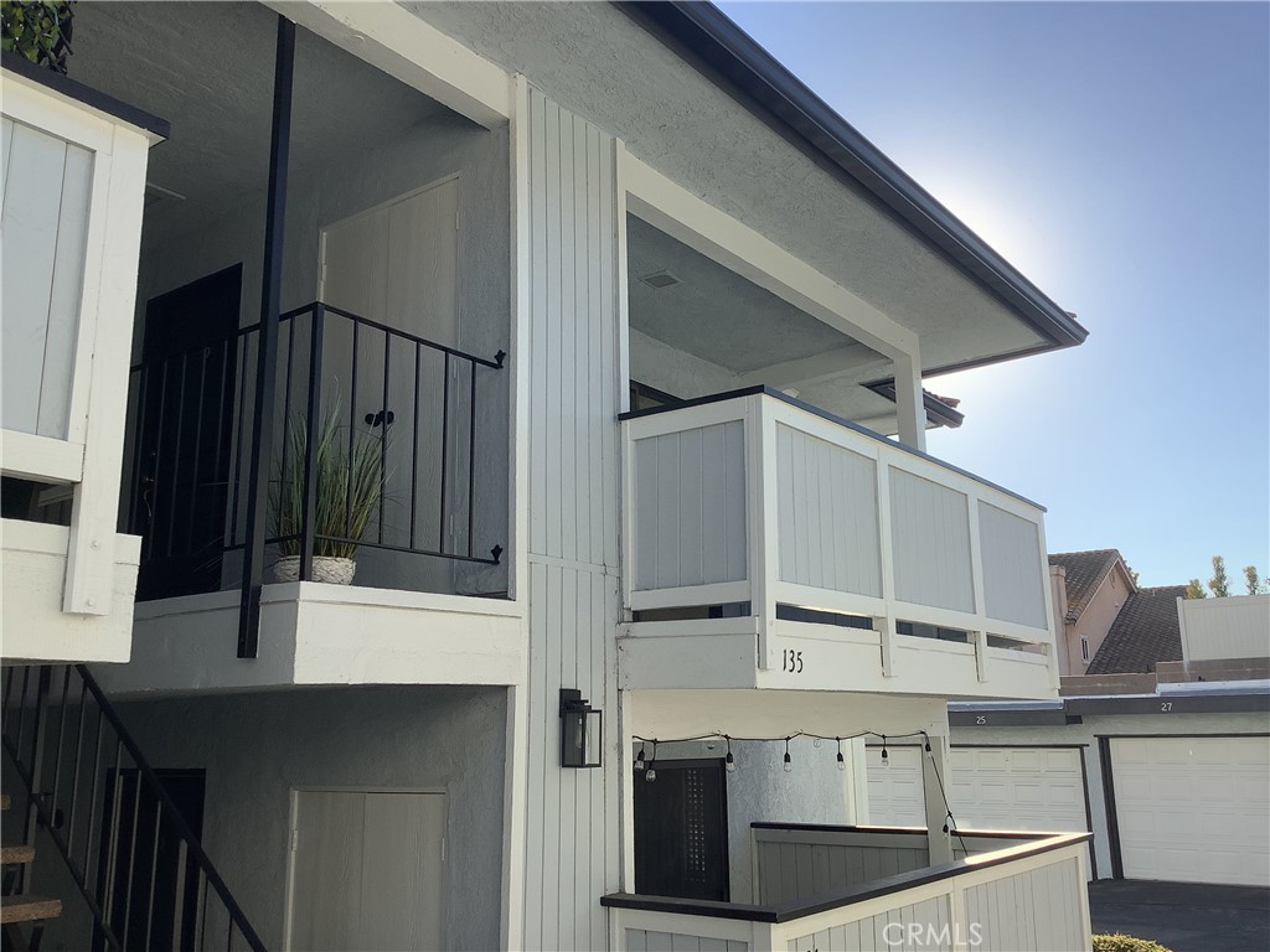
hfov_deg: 58.4
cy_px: 476
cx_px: 635
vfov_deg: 45.4
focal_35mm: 31
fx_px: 1137
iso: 25
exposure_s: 1/702
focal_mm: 3.3
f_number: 2.4
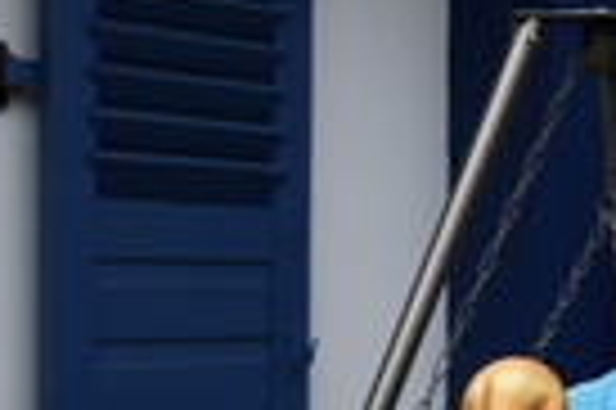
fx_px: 2239
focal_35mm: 131
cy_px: 252
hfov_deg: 14.9
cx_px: 836
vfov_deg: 10.4
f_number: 4.5
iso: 100
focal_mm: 30
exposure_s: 1/640
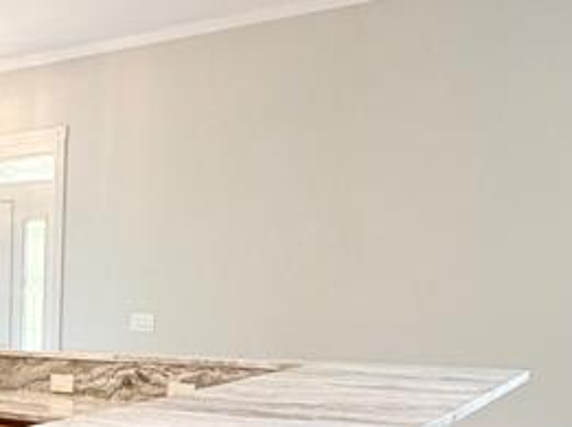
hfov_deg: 30.5
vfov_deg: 24.9
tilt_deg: -11.2
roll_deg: +0.8
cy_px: 455
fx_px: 908
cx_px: -88
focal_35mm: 55
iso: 250
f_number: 2.2
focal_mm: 2.22
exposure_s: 1/120
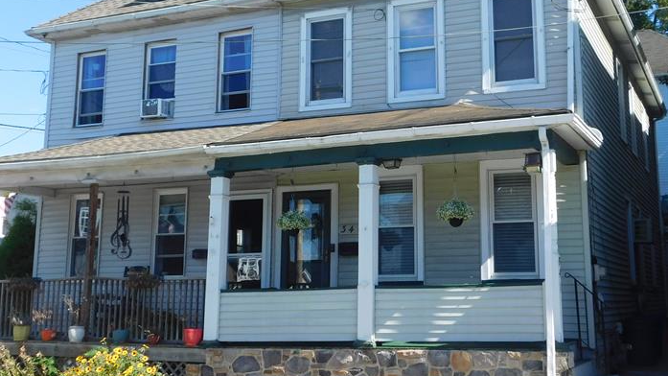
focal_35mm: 48
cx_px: 382
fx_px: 850
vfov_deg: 24.8
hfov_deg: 42.8
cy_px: 126
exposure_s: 1/800
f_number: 3.2
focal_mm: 5.3
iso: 125
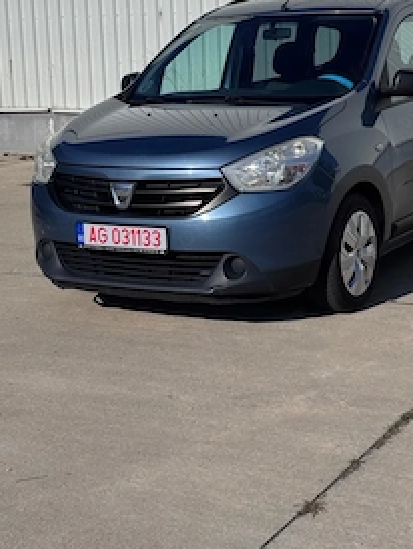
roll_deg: +2.0
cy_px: 224
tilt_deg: -7.8
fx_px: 1112
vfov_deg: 27.7
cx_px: 281
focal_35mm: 70
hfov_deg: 21.0
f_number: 1.78
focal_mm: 6.76
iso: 80
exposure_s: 1/15385
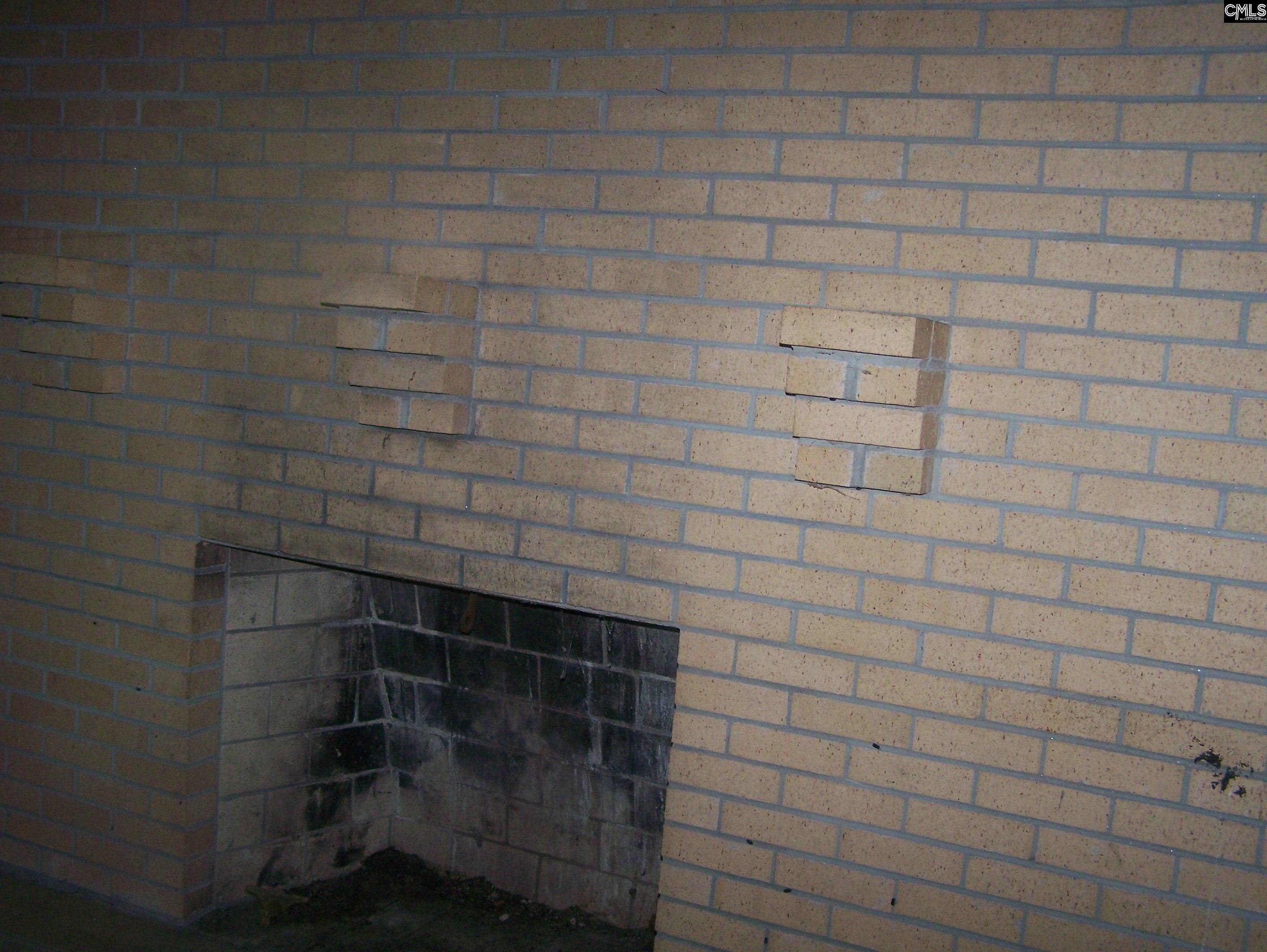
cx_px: 634
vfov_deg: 37.8
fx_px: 1392
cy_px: 476
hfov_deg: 48.9
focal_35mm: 38
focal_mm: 6.3
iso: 160
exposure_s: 1/60
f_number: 2.8
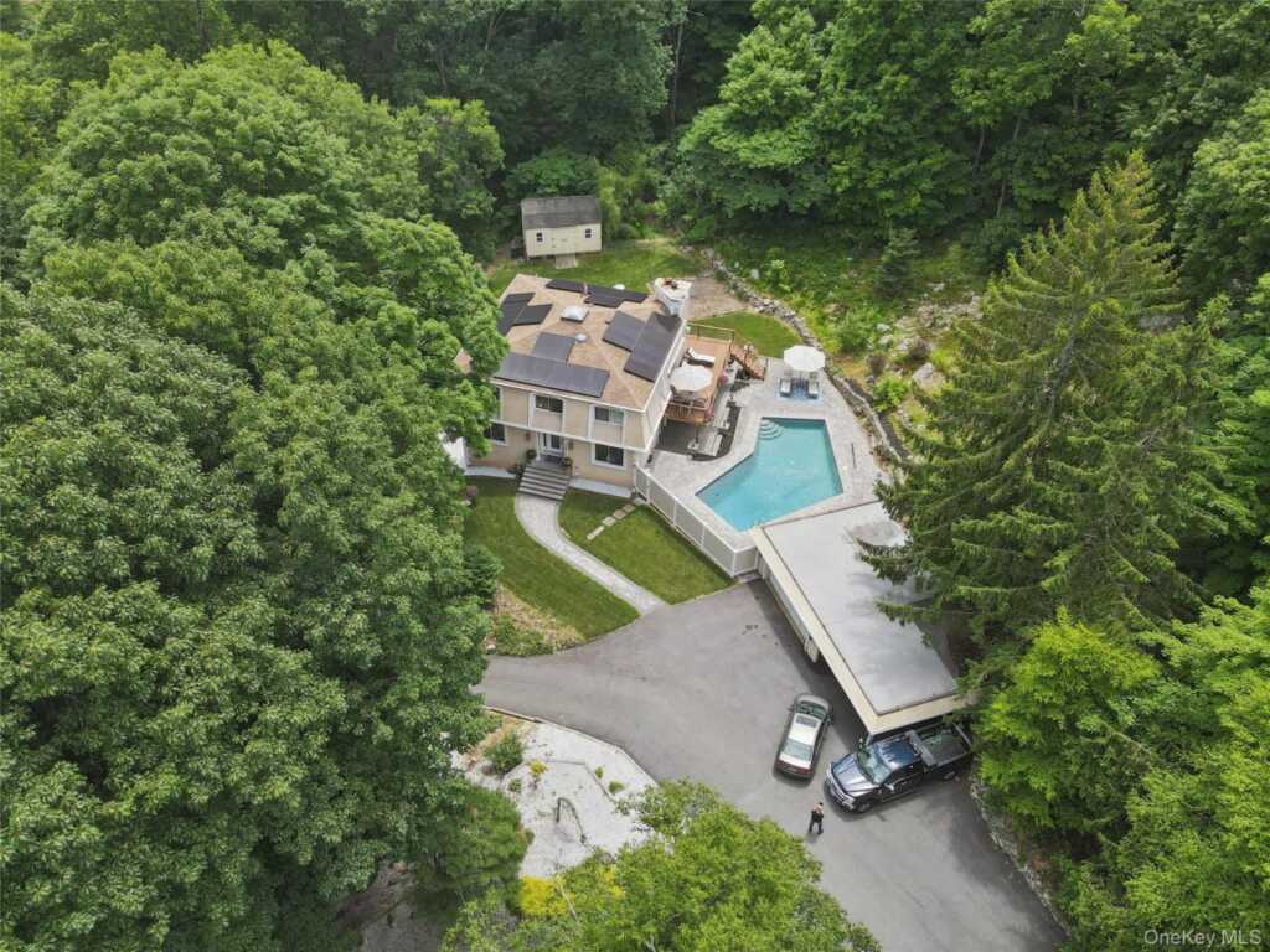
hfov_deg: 71.6
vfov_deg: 56.8
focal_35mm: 24
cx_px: 635
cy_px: 476
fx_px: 881
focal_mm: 4.5
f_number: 2.8
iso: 100
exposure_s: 1/400
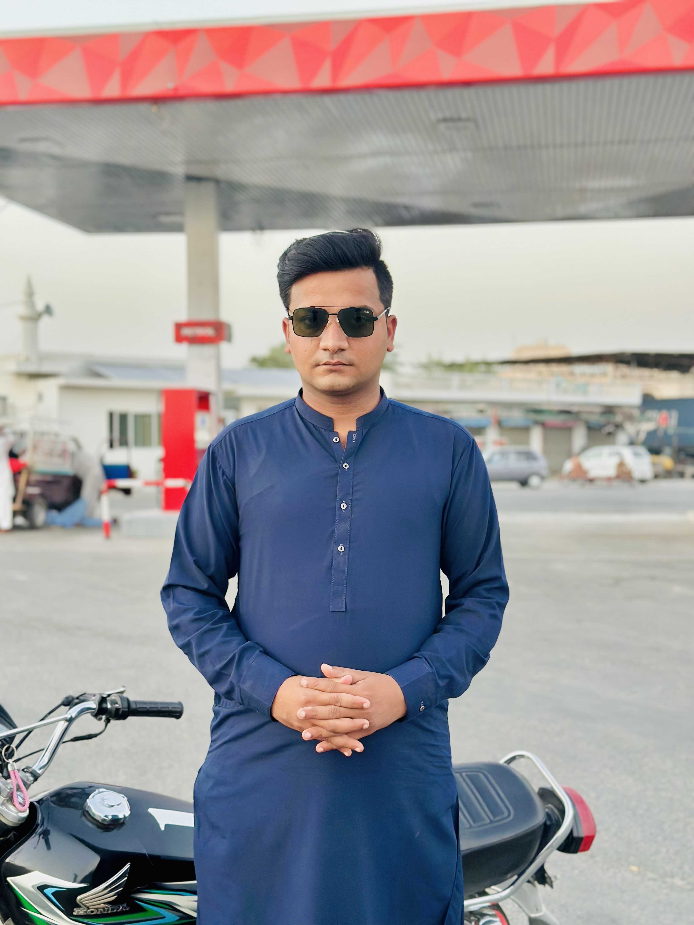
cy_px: 462
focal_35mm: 48
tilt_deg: -0.3
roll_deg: -0.4
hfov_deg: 30.3
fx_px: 1283
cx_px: 347
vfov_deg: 39.7
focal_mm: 6.86
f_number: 1.78
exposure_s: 1/60
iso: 200
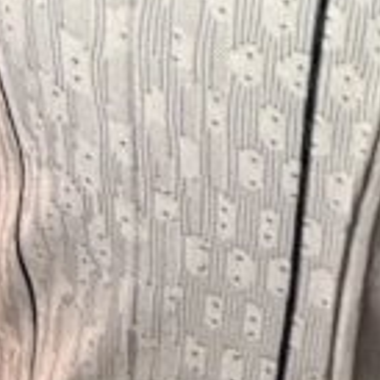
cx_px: 630
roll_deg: -7.2
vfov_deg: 10.9
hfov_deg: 12.4
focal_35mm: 132
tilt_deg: -20.9
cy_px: -573
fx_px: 1639
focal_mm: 2.22
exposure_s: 1/100
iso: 125
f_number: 2.2
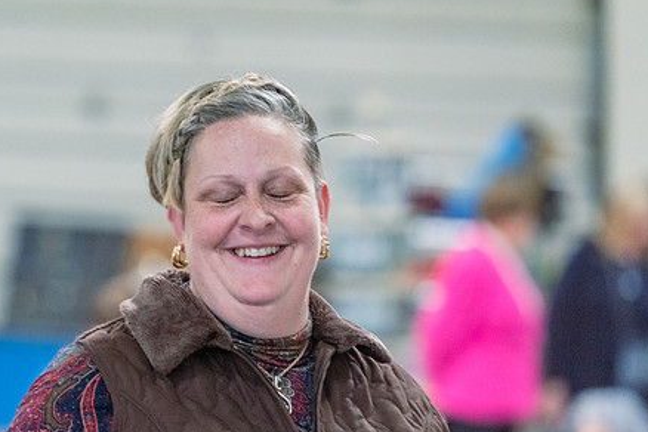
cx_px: 231
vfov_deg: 5.2
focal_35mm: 265
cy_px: 249
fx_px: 4770
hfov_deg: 7.8
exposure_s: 1/400
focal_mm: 200
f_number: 4
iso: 6400
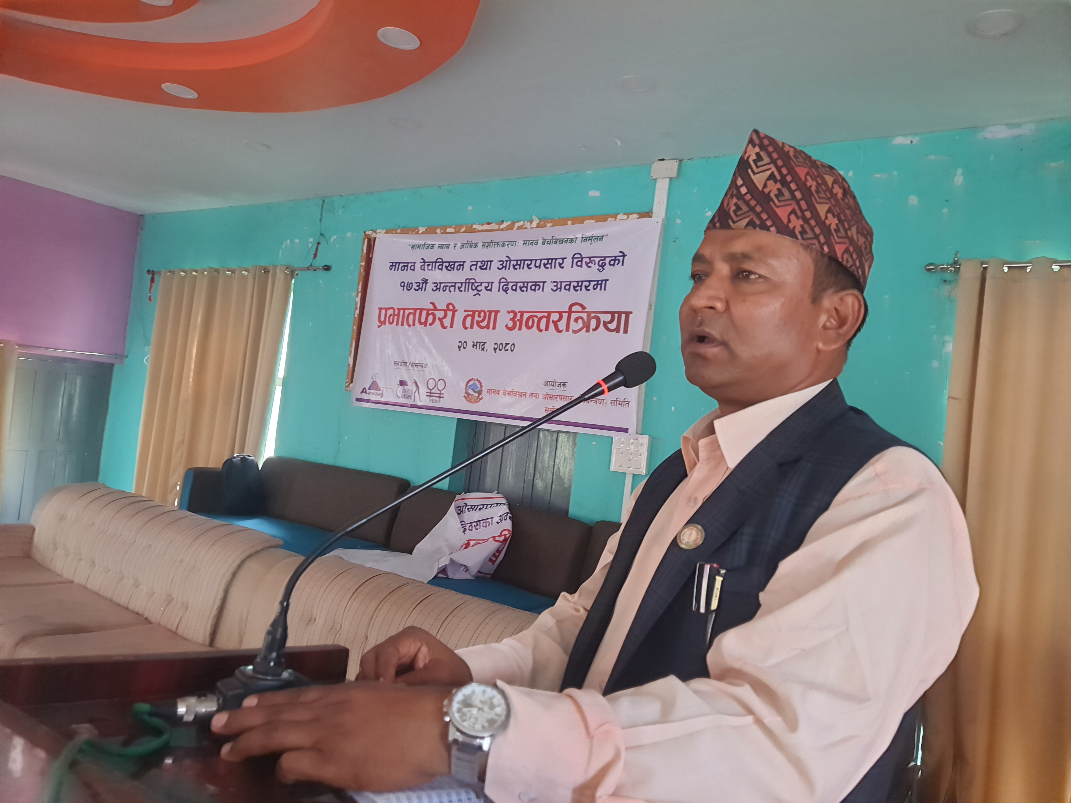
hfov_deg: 71.6
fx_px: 743
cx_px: 536
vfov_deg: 56.8
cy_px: 402
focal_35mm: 24
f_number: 1.8
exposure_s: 1/40
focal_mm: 5.23
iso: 500
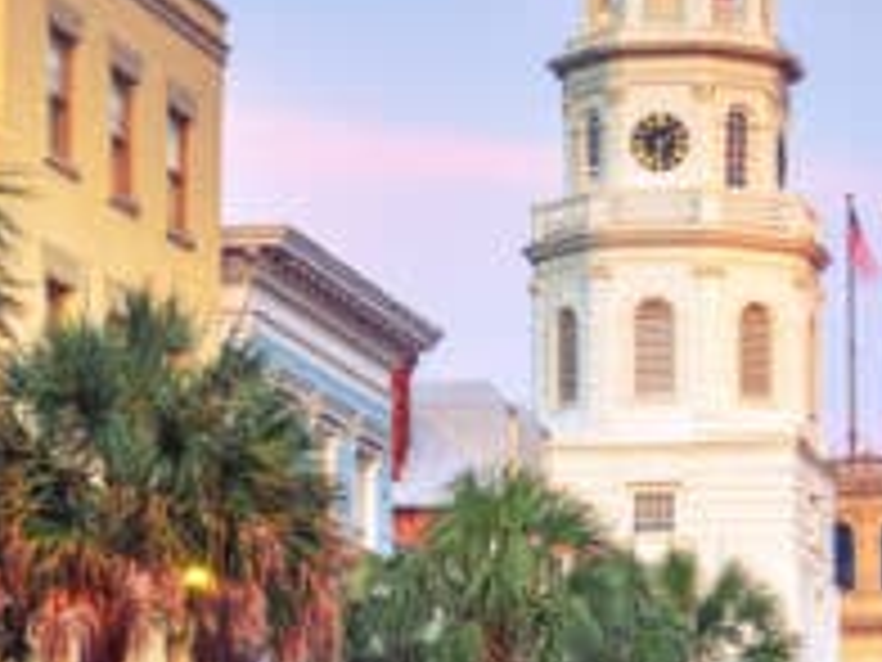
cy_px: 340
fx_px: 4612
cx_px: 670
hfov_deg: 10.9
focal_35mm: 181
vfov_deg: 8.2
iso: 64
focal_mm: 48
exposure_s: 8
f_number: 14
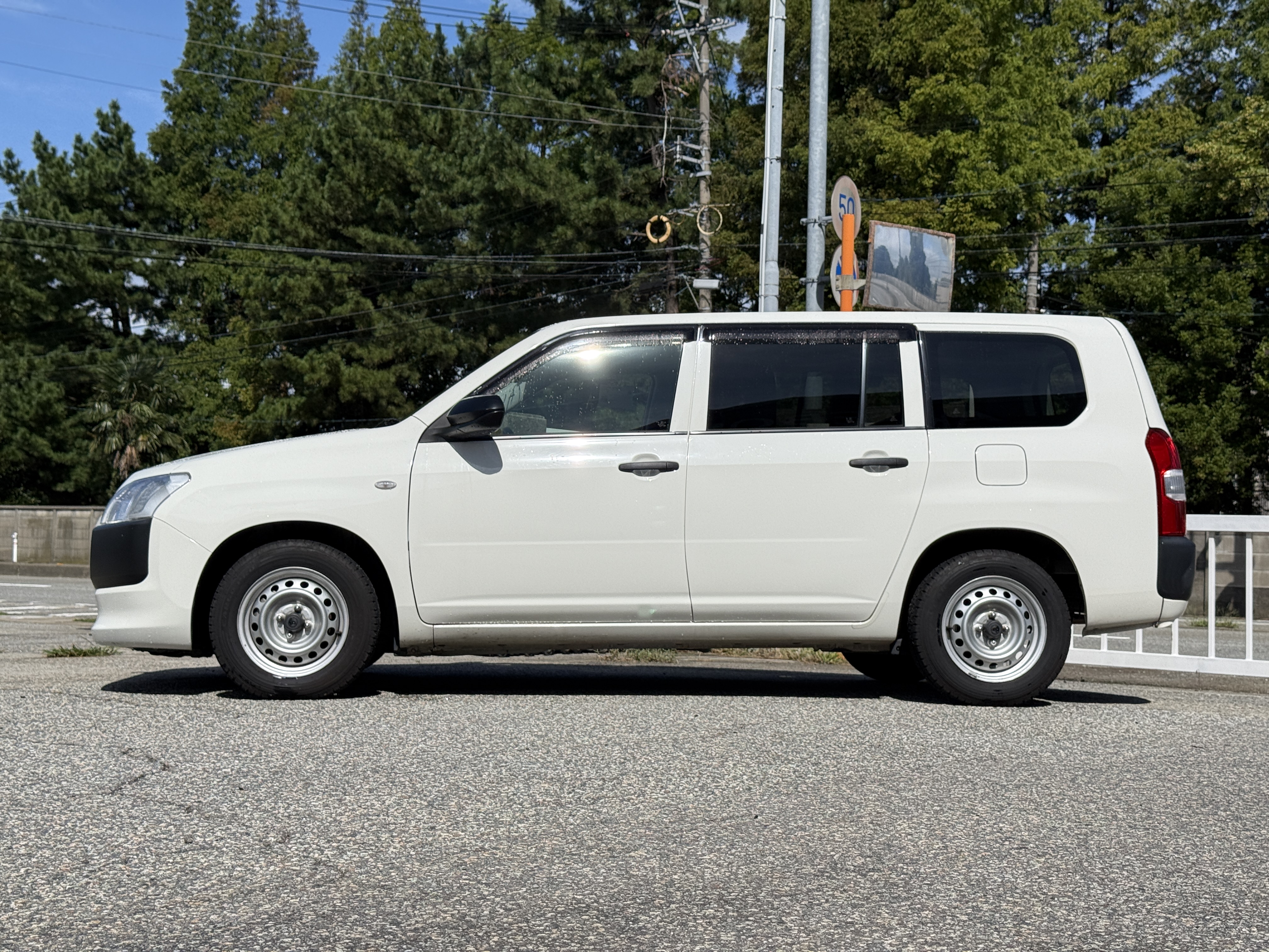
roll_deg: -1.6
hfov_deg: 39.7
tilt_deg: +2.4
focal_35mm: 48
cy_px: 476
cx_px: 634
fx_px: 1760
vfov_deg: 30.3
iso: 64
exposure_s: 1/11364
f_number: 1.78
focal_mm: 6.76
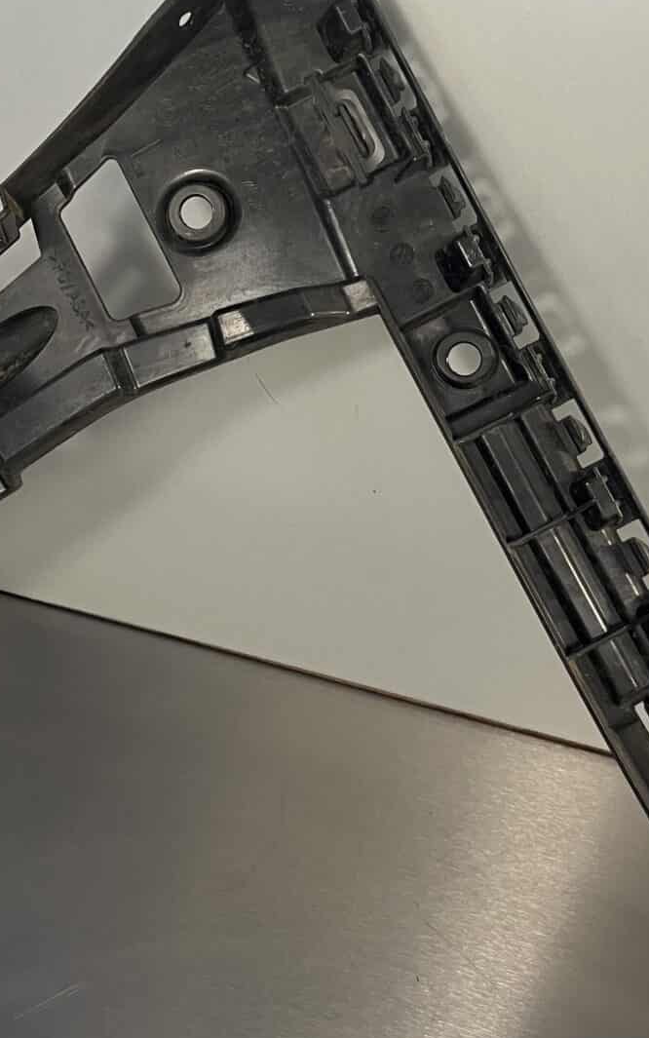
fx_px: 1499
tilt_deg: -23.8
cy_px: 365
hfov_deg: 24.4
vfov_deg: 37.9
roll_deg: -1.9
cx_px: 304
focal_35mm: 53
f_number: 1.6
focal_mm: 5.1
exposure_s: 1/50
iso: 160
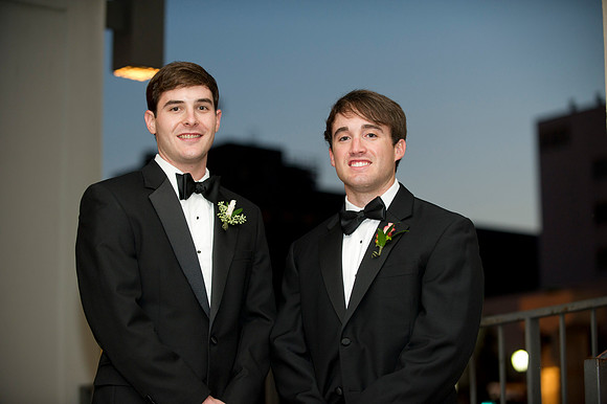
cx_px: 304
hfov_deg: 21.5
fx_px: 1601
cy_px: 202
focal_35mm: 95
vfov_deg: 14.4
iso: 640
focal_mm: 95
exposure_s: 1/60
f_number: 2.8
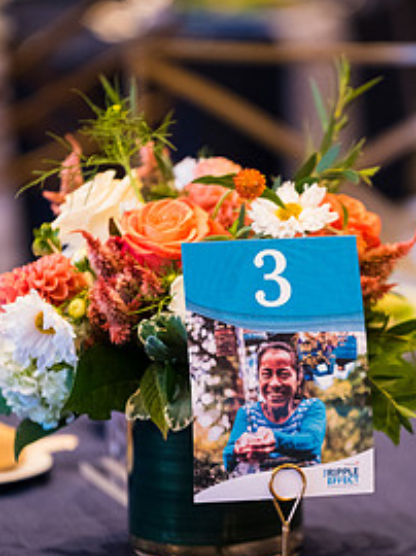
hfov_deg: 4.6
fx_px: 5152
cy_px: 352
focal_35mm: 321
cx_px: 239
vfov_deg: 6.2
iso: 6400
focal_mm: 200
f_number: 2.8
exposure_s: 1/125
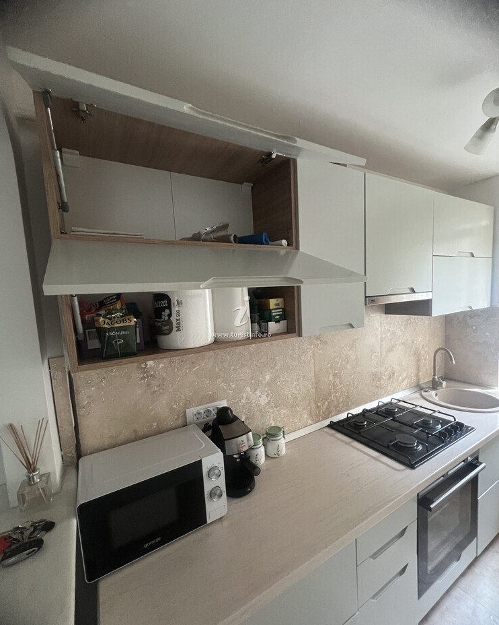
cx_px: 254
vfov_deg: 100.6
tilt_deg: -6.0
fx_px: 259
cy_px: 329
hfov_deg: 88.0
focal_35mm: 14
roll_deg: +3.8
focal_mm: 1.57
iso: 640
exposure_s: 1/60
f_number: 1.8
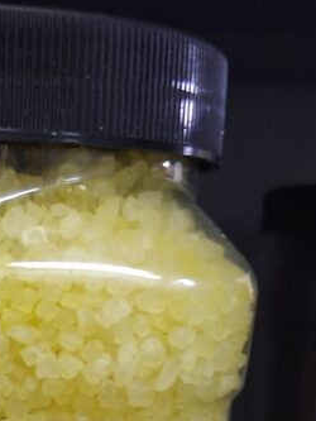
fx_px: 973
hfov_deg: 17.9
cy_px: 453
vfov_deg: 23.1
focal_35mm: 80
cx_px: -19
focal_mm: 3.98
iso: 400
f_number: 1.8
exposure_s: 1/33.3
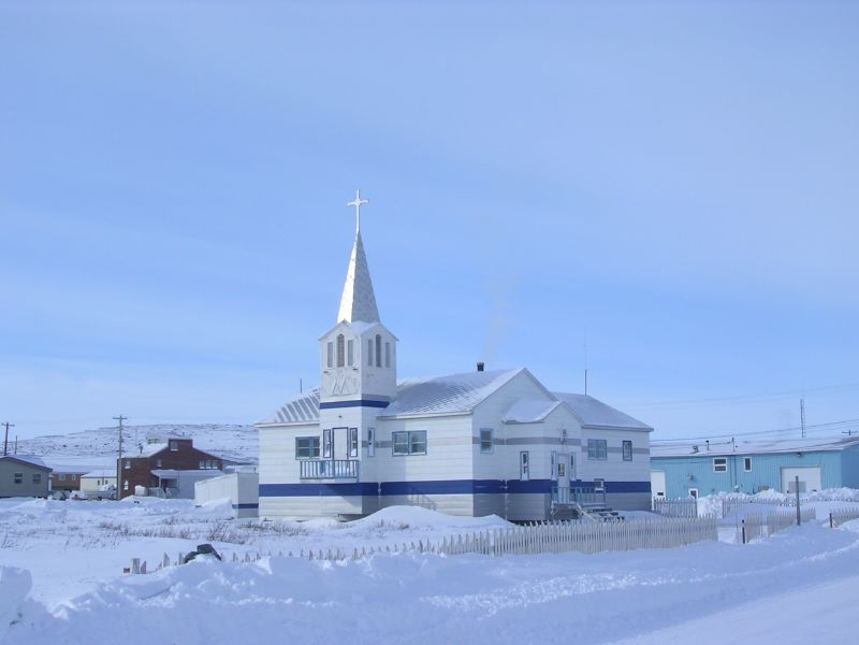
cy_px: 322
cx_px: 430
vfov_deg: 27.5
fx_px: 1315
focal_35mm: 53
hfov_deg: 36.2
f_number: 6.4
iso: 100
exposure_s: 1/490
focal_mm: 8
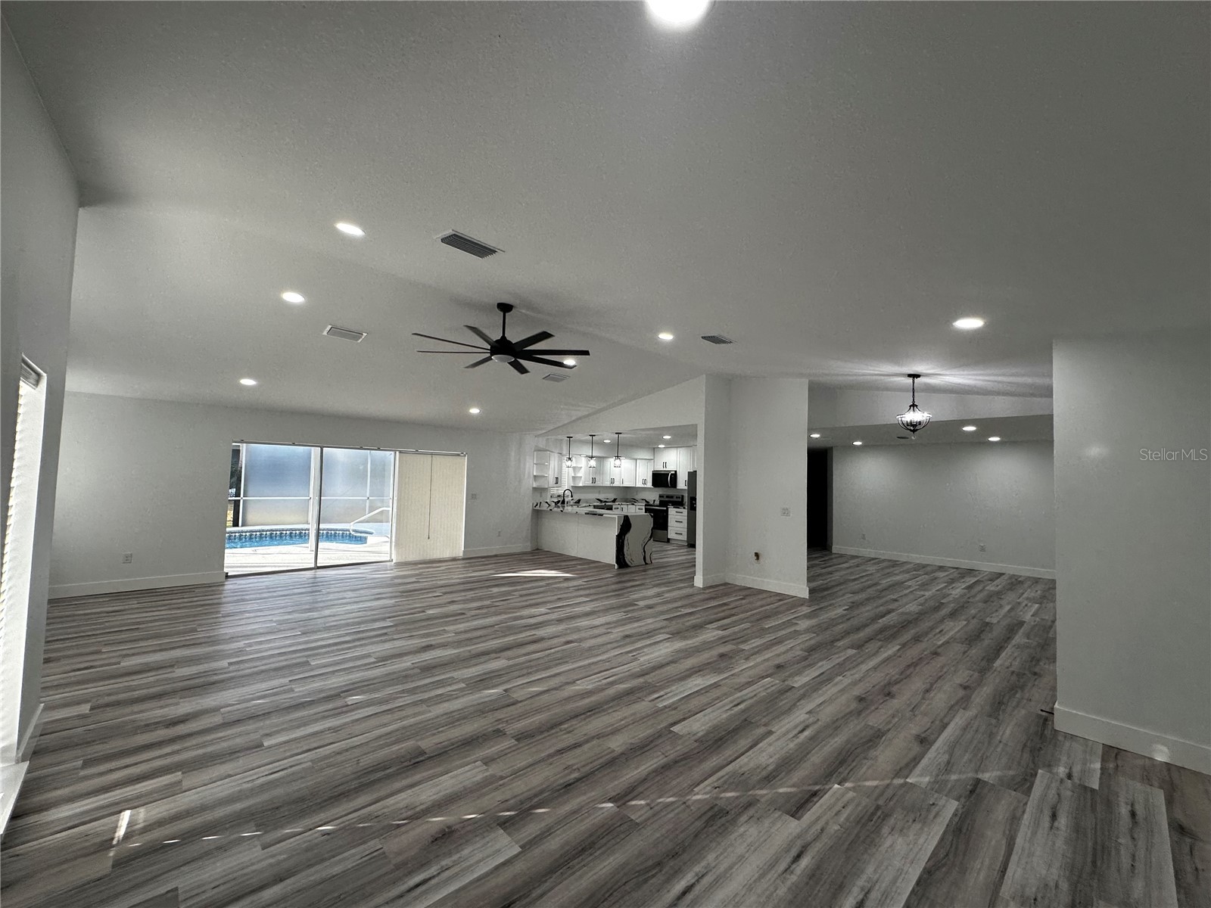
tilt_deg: +3.5
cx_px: 606
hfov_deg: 102.1
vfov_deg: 85.7
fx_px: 490
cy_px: 454
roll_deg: -0.7
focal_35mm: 14
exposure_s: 1/120
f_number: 2.2
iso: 80
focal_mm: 2.22
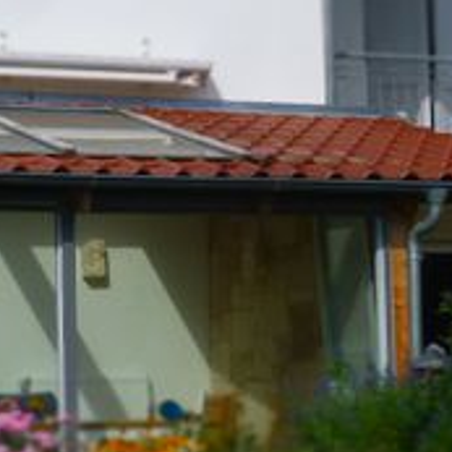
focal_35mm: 126
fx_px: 1861
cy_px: 225
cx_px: 219
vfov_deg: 13.8
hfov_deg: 13.8
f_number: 10
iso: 100
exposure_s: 1/200
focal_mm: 7.4
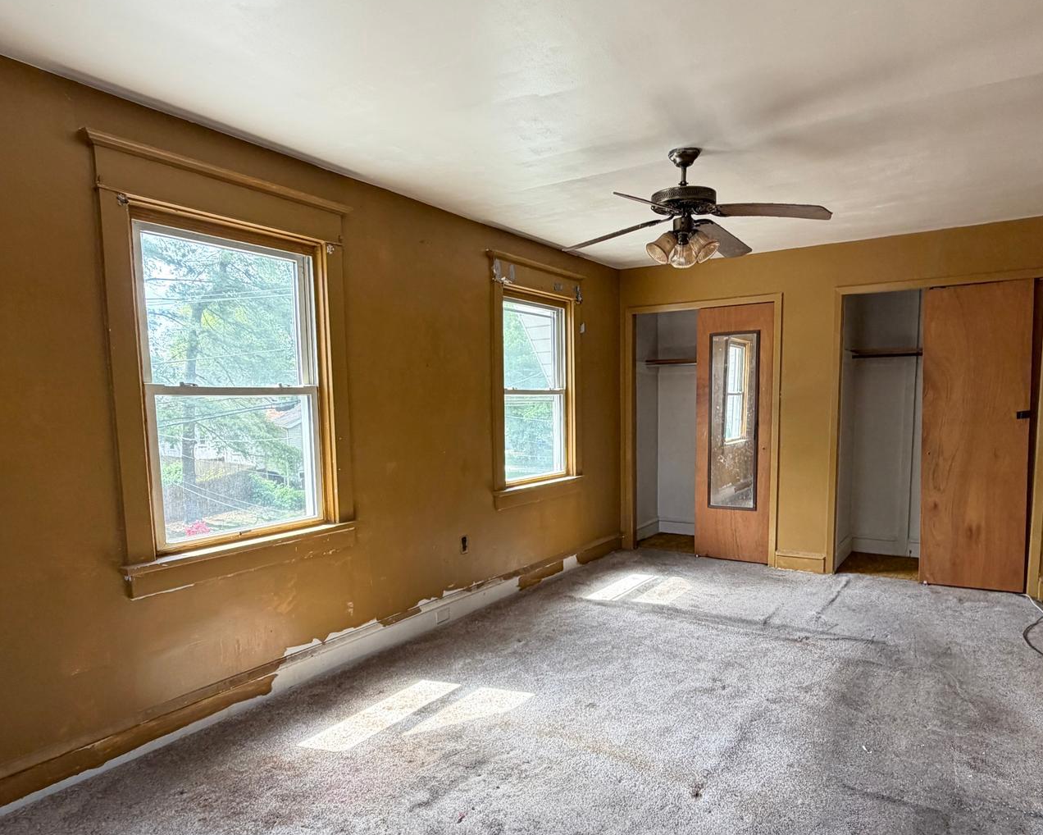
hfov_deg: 75.0
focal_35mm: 22
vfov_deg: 62.9
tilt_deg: -7.7
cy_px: 475
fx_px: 679
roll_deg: +2.1
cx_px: 550
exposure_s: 1/121
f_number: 2.2
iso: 100
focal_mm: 2.22
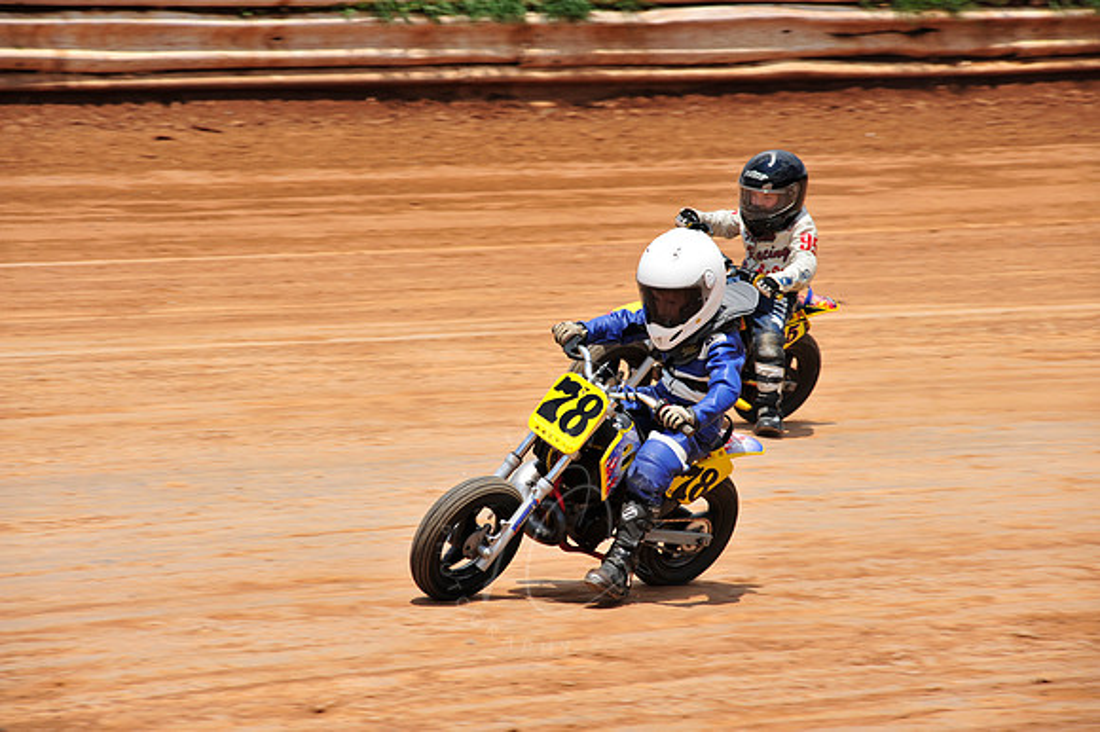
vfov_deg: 6.9
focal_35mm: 200
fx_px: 6107
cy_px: 366
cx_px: 550
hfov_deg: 10.3
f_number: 10
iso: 200
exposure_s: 1/400
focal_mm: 200
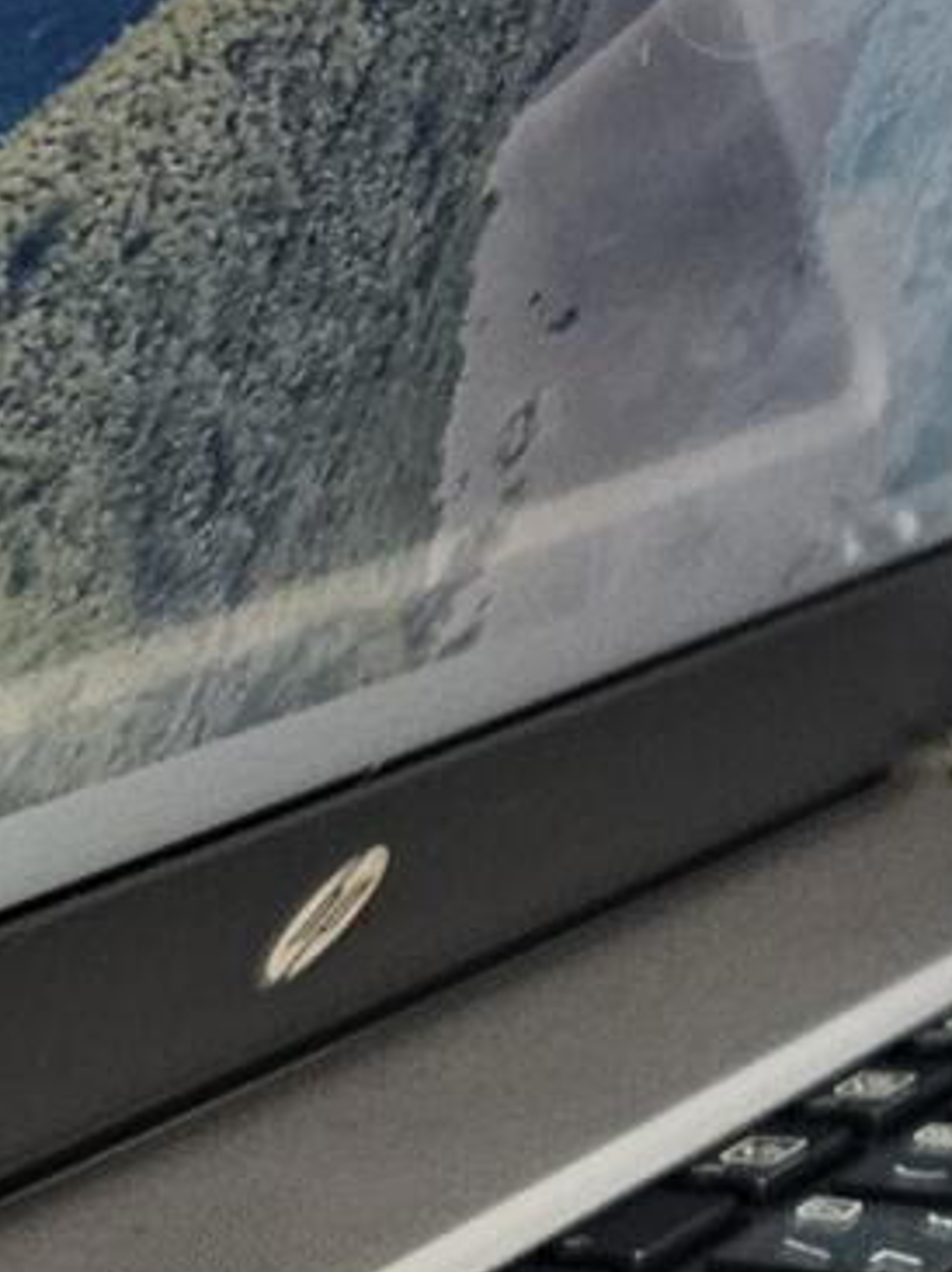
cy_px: 38
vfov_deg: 12.2
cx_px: 1220
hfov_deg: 9.1
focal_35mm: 161
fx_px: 5911
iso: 400
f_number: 1.8
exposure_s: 1/100
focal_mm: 5.4
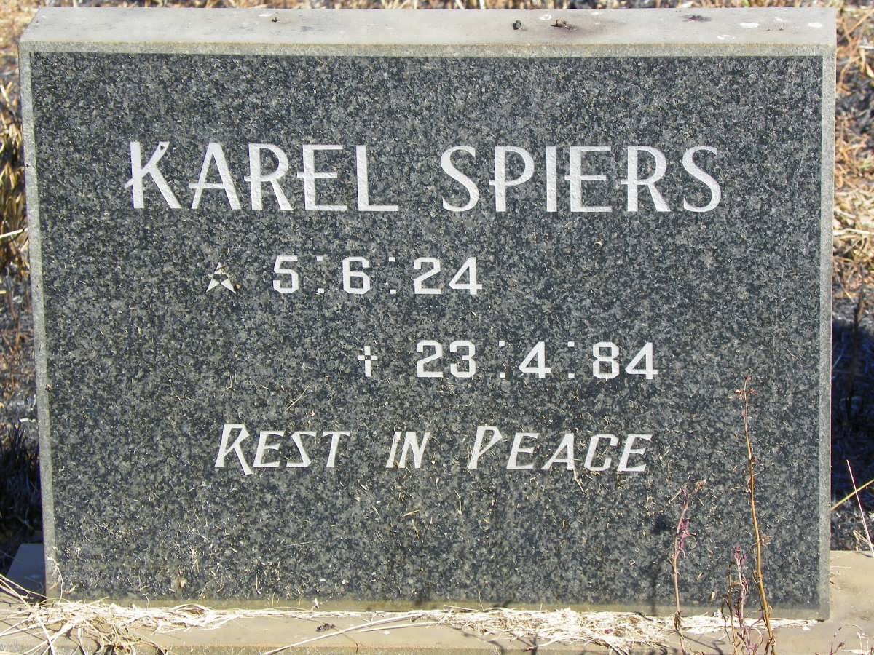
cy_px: 328
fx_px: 4343
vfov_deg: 8.6
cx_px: 437
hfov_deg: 11.5
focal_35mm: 172
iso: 64
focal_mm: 30.7
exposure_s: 1/125
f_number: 4.5
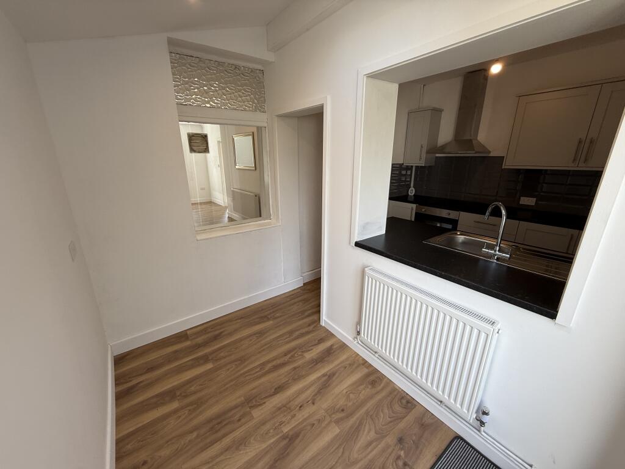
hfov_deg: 102.1
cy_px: 234
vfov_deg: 85.7
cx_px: 312
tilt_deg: -16.4
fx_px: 253
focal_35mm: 14
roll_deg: +0.0
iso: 50
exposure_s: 1/100
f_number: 2.2
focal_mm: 2.22
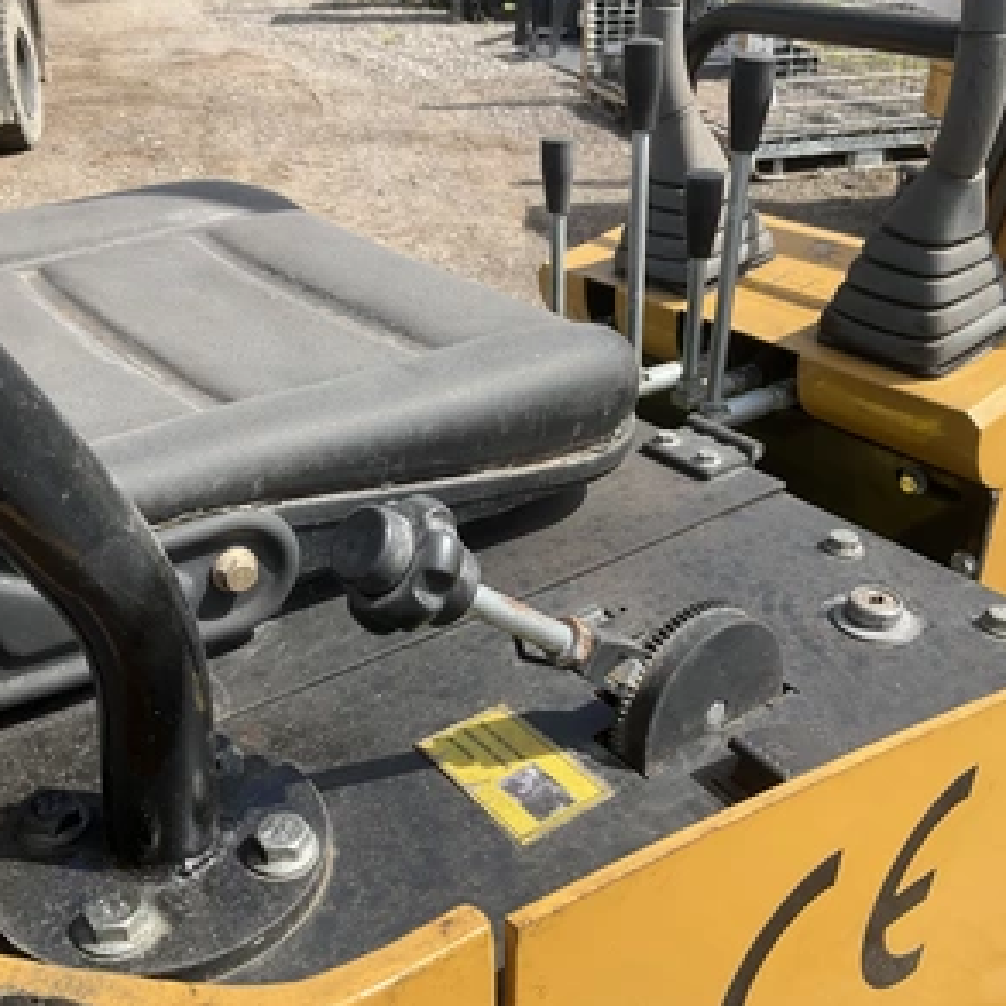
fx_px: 1151
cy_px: 494
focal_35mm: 35
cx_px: 512
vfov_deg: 47.2
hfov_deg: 47.2
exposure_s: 1/1076
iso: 25
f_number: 1.8
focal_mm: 3
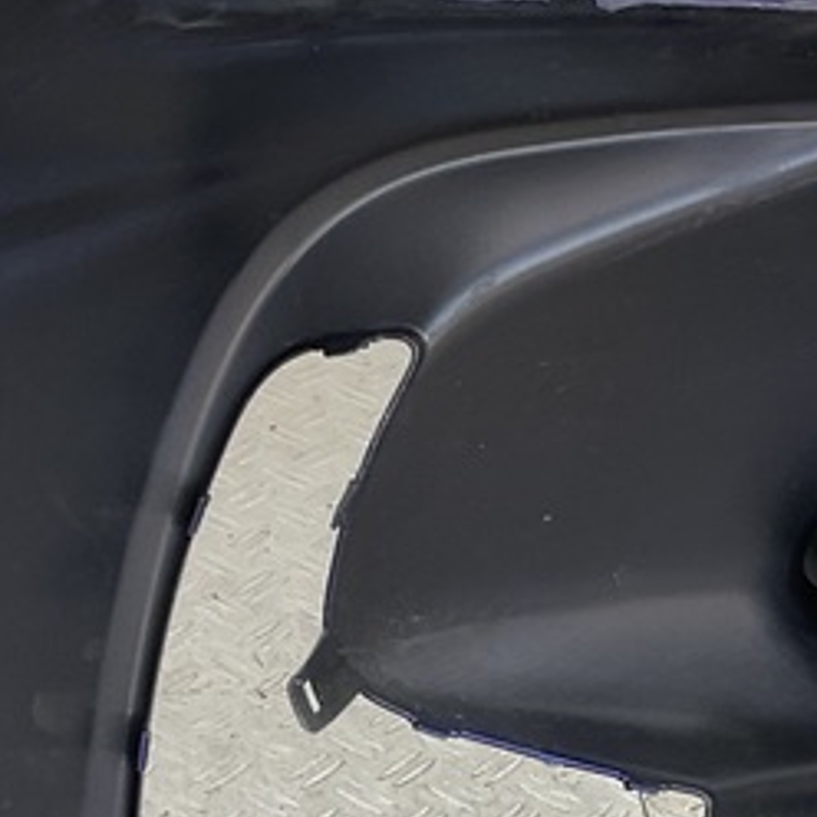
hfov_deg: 16.5
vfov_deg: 16.7
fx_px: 2777
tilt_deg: -34.0
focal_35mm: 104
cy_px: 606
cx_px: 777
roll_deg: -13.4
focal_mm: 3
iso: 16
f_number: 1.8
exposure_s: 1/102
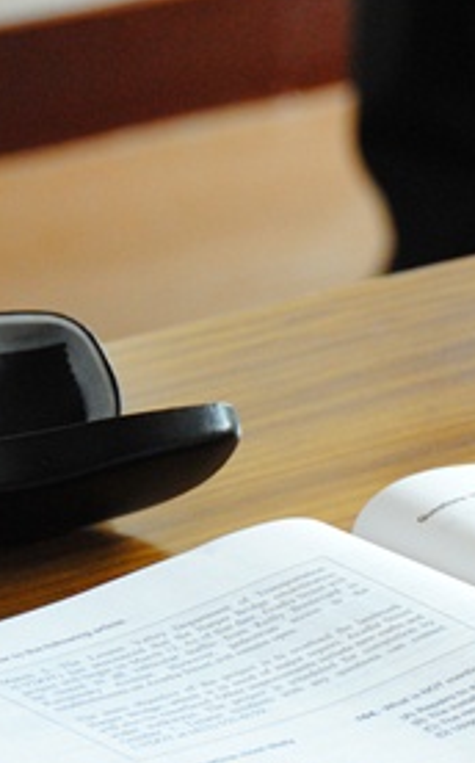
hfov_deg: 3.9
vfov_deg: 6.2
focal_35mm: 337
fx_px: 6998
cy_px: 556
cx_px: 726
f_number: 5.6
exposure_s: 1/40
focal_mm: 95
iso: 800
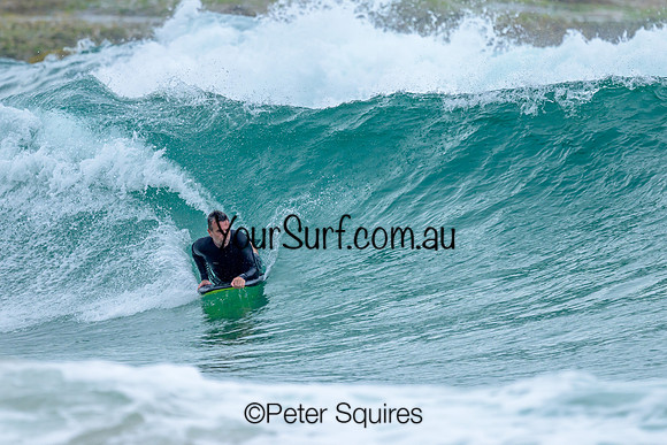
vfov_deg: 1.3
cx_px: 344
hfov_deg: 1.9
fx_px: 20377
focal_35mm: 1100
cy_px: 183
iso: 640
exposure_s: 1/2500
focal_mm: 800
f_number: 6.3
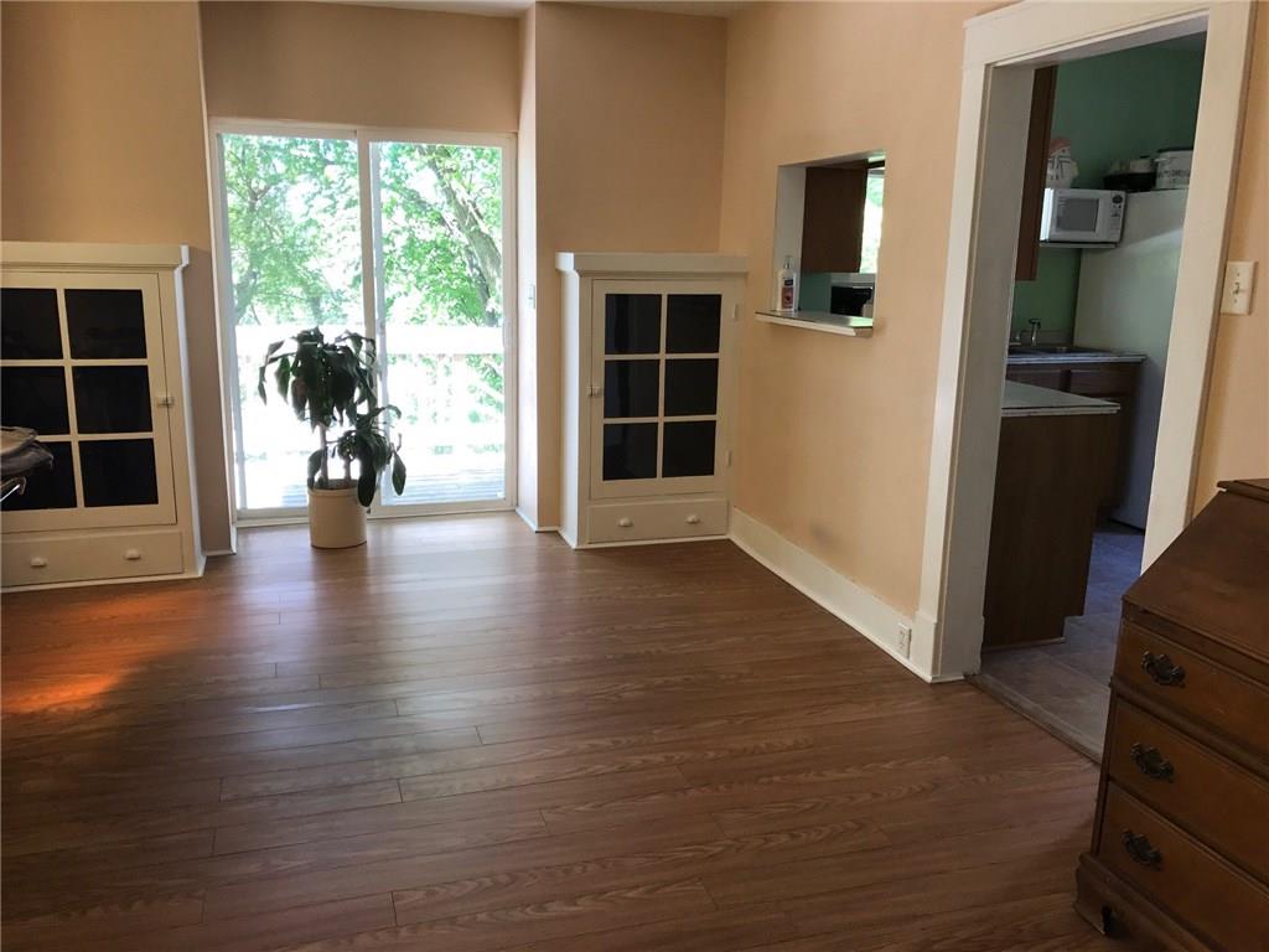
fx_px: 1026
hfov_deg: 63.4
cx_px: 634
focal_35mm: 28
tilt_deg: -11.5
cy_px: 476
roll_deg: -0.8
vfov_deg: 49.7
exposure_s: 1/60
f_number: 1.8
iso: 32
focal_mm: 3.99
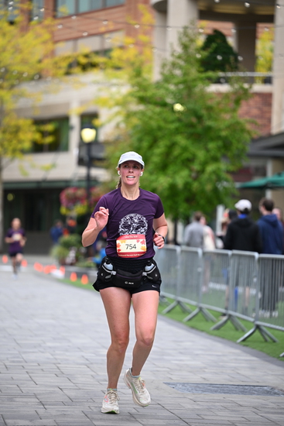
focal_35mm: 140
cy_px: 213
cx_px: 142
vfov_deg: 14.6
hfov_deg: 9.8
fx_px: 1655
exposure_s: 1/2000
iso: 640
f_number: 2.8
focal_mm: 140
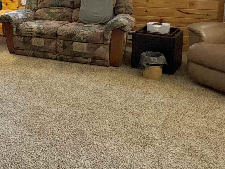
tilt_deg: -9.5
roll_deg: +2.2
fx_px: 292
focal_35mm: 45
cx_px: 18
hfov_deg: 38.8
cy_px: 14
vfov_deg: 30.6
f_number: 2.2
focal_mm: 2.22
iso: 250
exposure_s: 1/60
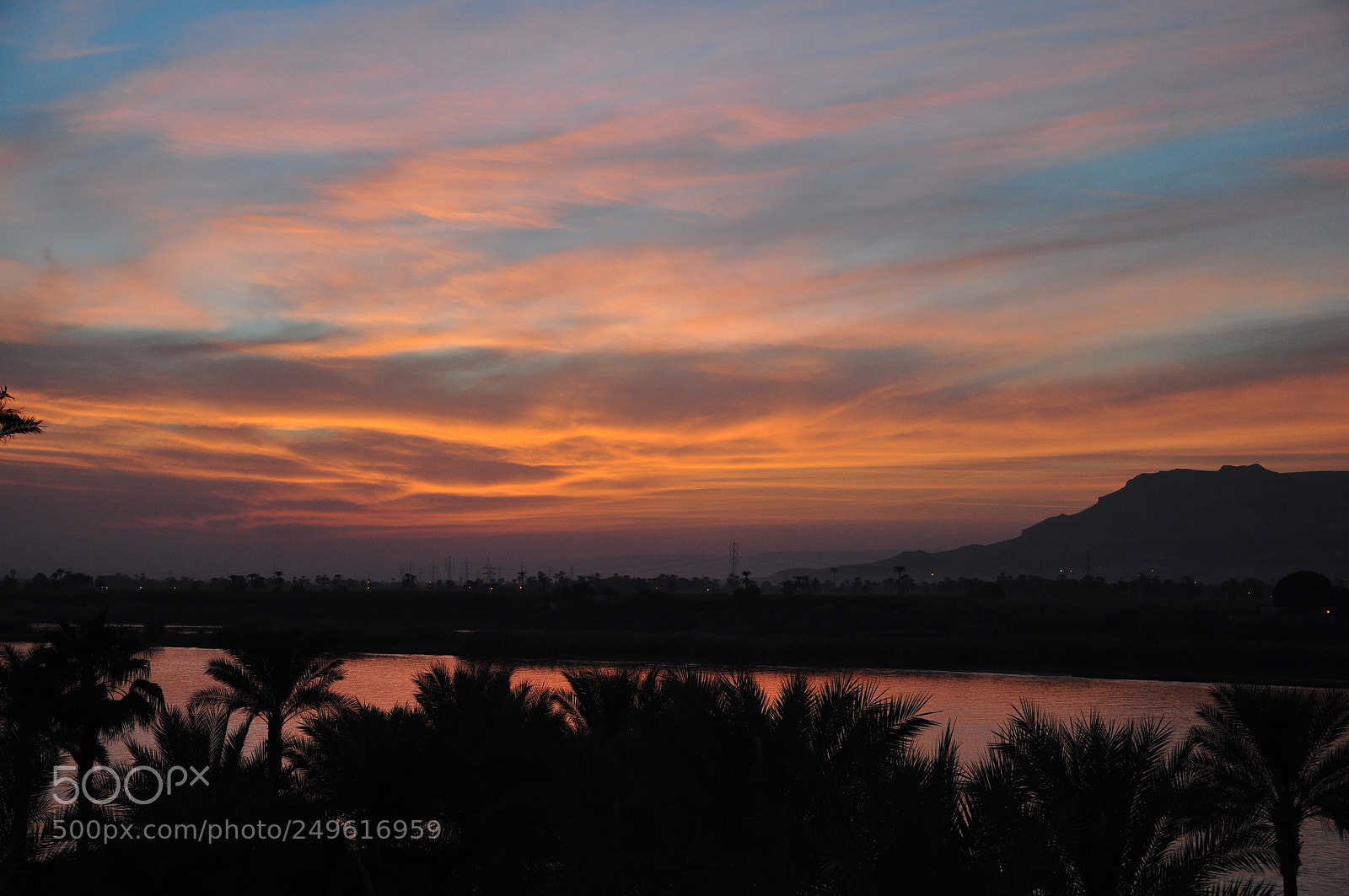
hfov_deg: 37.9
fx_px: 1965
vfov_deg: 25.7
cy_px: 448
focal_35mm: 52
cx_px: 674
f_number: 4.5
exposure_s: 1/125
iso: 400
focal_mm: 35
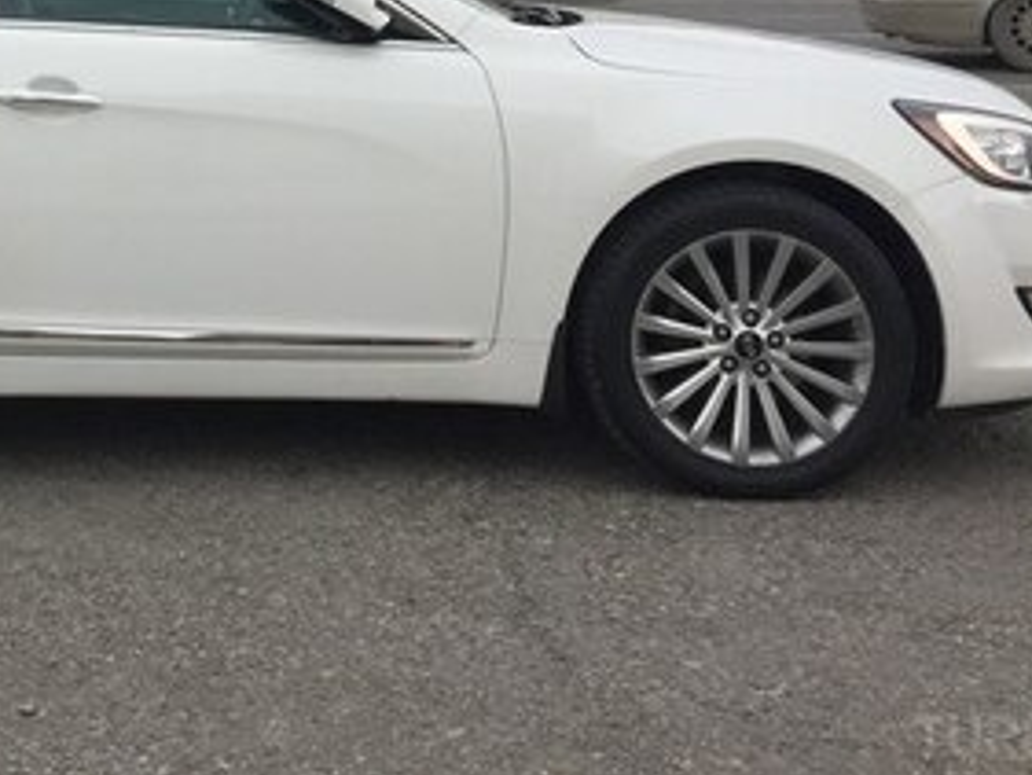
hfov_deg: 26.9
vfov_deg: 20.5
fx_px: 2028
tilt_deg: +0.9
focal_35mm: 68
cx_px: -4
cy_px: -108
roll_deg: +0.5
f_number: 2.2
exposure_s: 1/791
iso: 32
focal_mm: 4.15
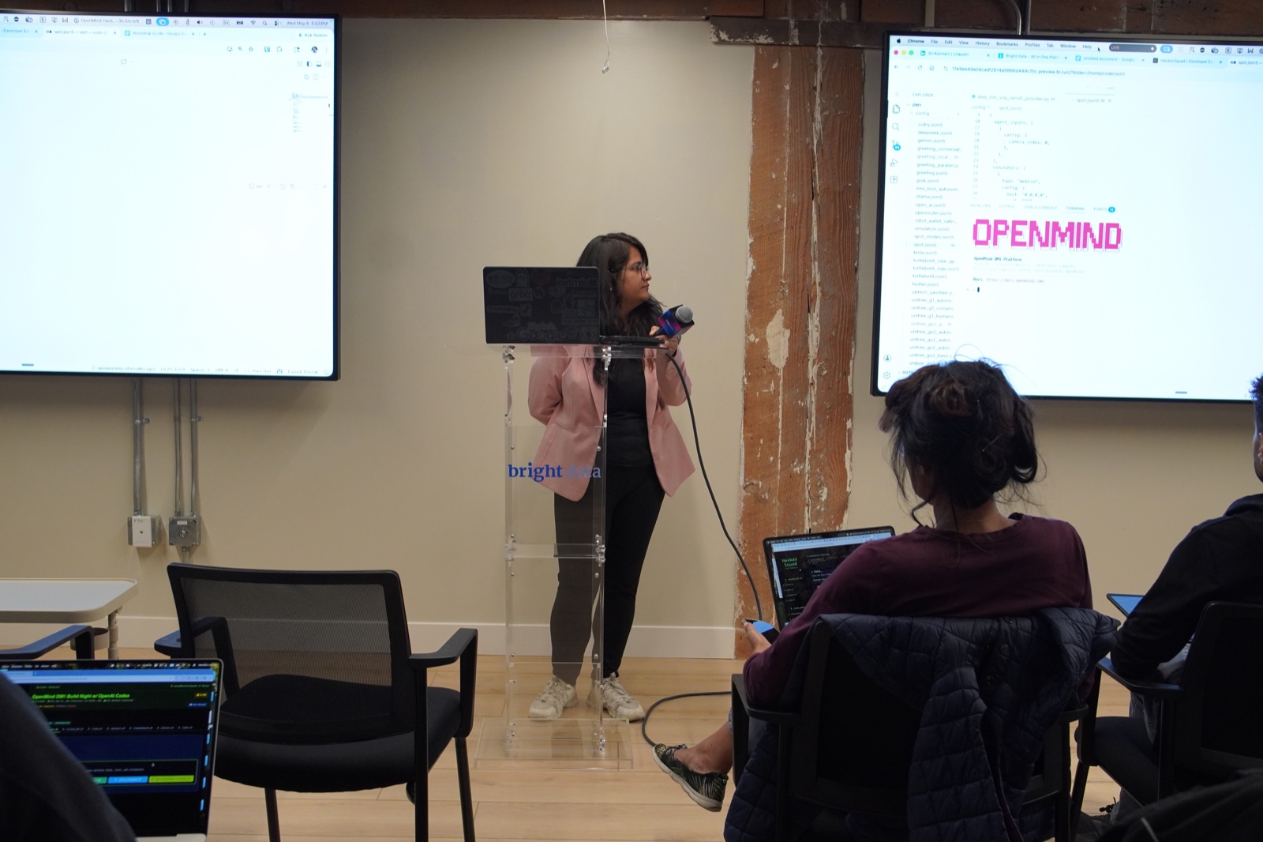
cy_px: 421
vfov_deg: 38.3
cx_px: 632
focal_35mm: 34
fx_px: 1210
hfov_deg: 55.1
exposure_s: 1/160
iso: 1600
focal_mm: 23
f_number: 4
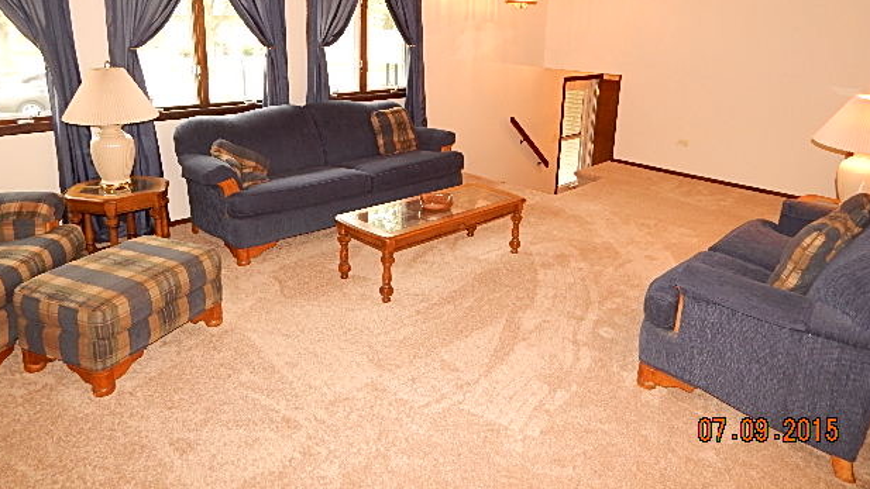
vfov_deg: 43.7
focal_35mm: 26
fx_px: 600
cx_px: 441
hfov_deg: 71.9
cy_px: 162
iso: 320
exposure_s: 1/30
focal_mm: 4
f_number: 3
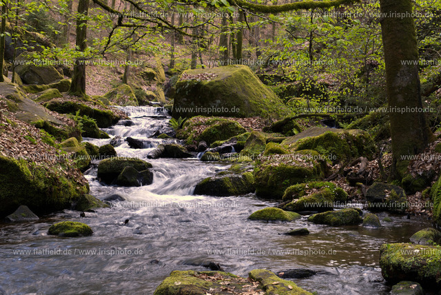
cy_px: 148
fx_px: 809
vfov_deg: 20.7
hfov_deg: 30.5
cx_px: 220
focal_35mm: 66
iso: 160
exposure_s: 1/10
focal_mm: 43.7
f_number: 8
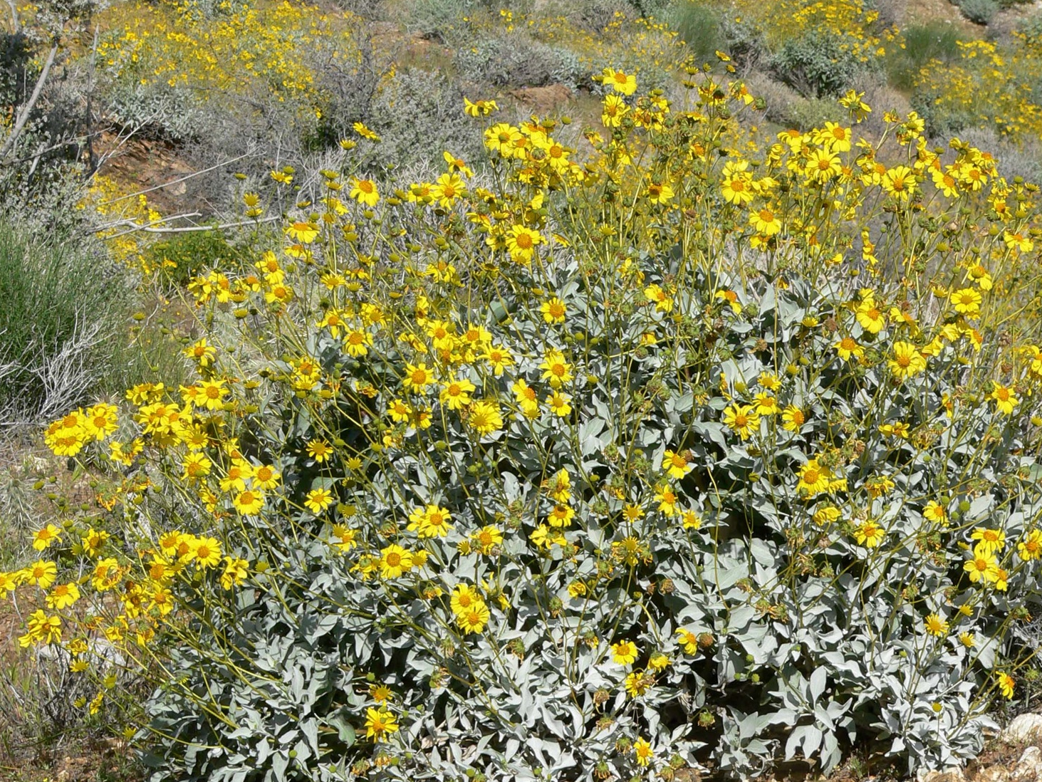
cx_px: 569
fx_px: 3703
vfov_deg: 12.1
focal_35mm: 123
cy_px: 444
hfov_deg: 16.0
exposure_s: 1/500
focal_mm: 16.6
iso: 80
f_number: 5.6
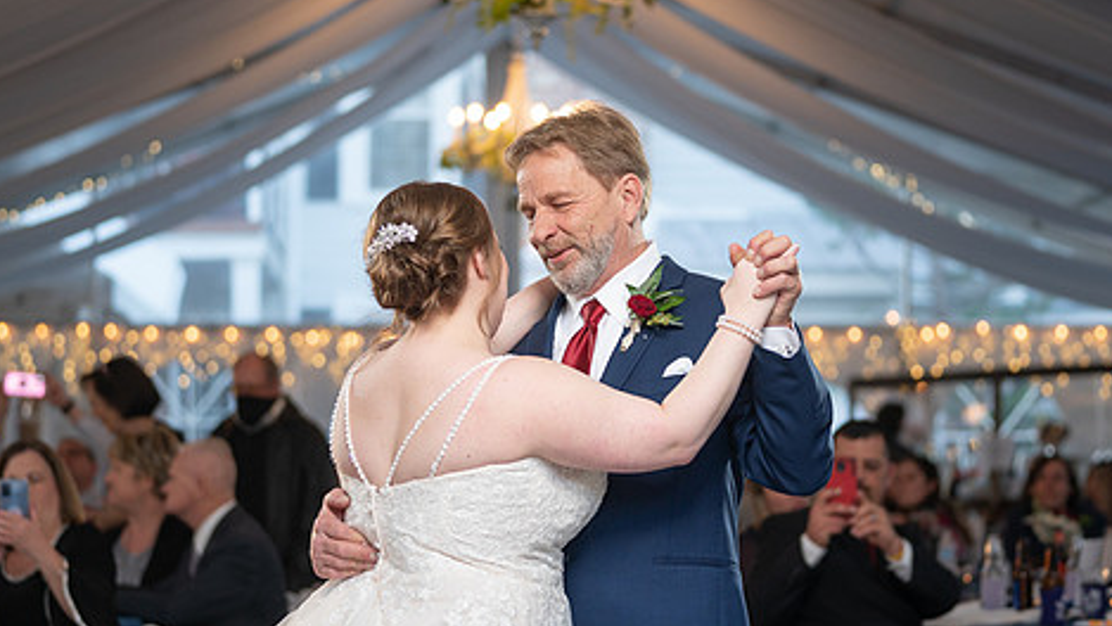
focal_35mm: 100
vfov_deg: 12.1
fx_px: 2949
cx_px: 525
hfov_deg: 21.4
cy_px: 373
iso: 500
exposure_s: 1/250
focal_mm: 73
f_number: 2.8
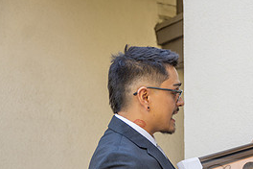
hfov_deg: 22.7
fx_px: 597
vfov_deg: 15.7
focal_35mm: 85
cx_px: 272
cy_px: 182
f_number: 3.2
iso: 125
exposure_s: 1/80
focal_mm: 38.7
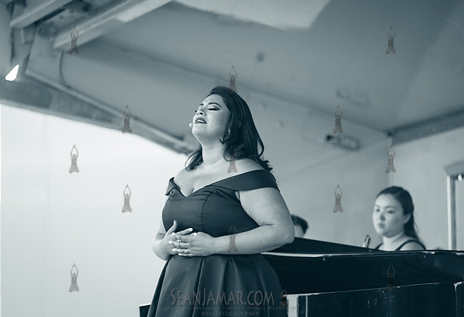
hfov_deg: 10.0
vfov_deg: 6.9
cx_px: 207
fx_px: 2642
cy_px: 172
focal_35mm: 203
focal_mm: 185
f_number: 3.5
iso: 500
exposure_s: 1/320
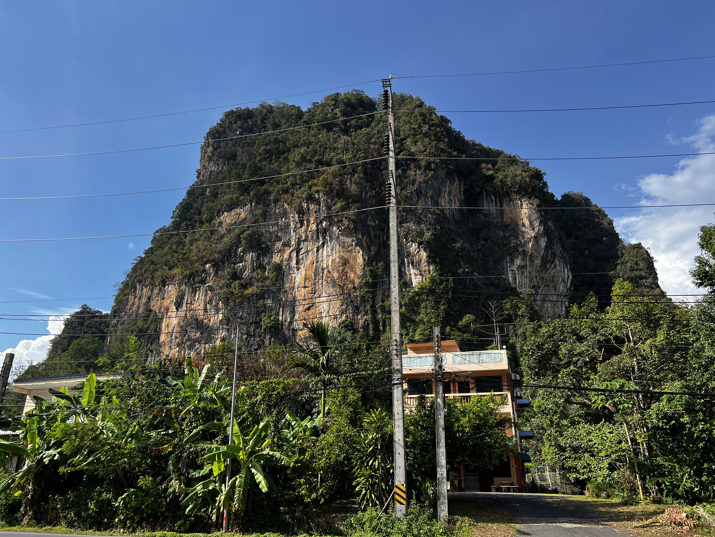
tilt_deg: +23.0
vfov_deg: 53.1
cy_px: 268
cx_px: 358
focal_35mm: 26
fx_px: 537
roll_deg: -0.3
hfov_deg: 67.3
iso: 50
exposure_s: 1/2353
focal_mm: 5.7
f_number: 1.5
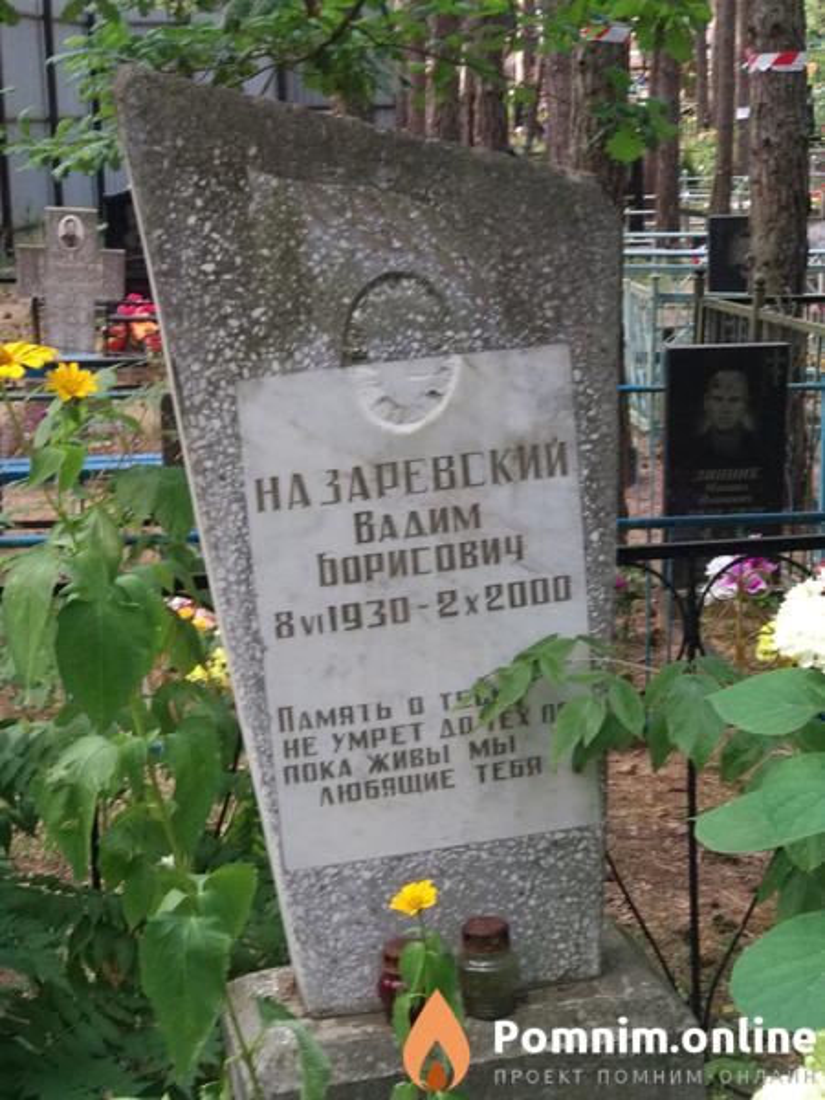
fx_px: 1652
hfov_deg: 28.0
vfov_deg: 36.8
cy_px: 550
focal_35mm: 52
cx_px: 412
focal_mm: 5.99
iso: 400
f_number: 2.6
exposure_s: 1/60
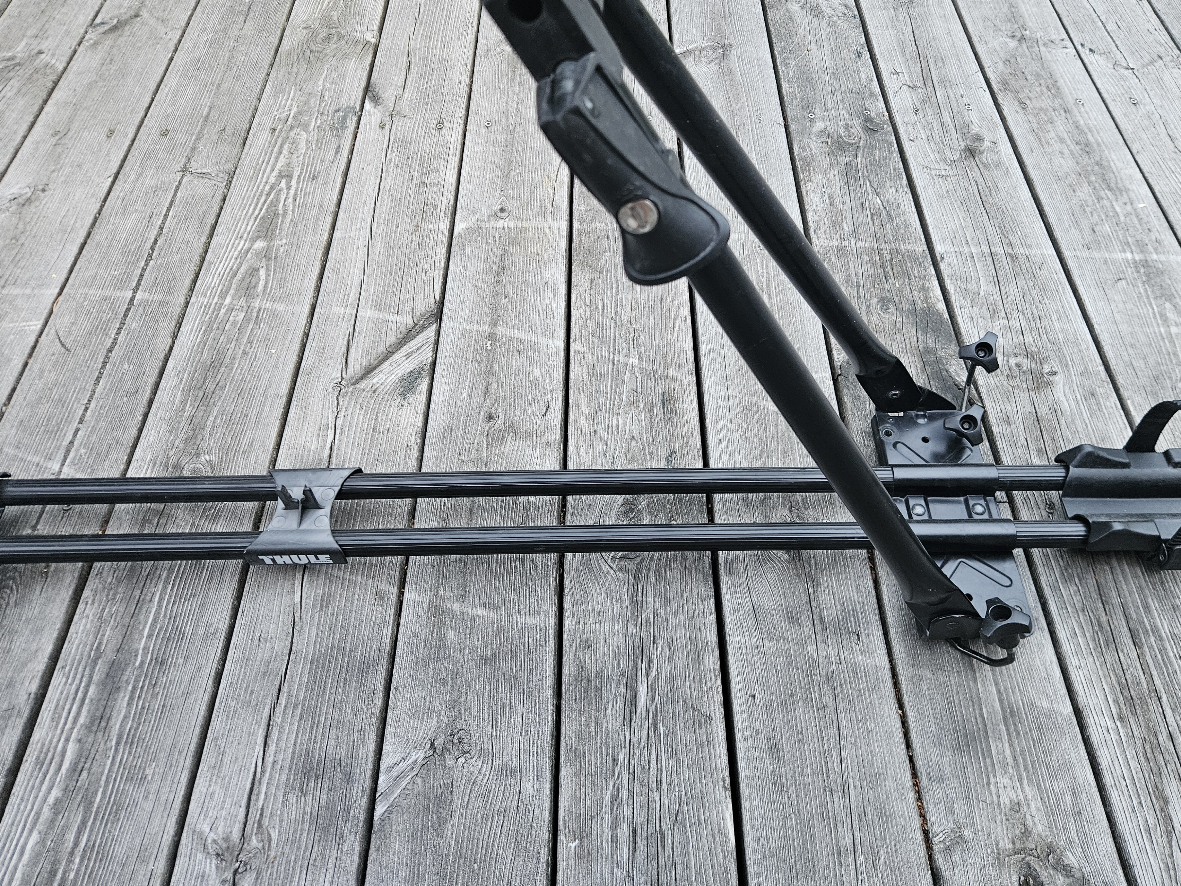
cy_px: 379
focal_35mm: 27
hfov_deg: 65.2
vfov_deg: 51.2
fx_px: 921
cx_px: 636
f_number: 1.8
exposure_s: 1/100
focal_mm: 5.4
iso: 500
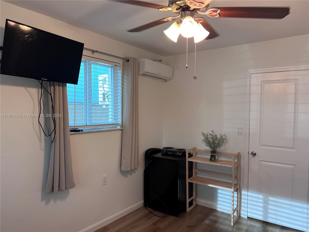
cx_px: 154
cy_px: 116
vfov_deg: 53.1
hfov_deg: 67.3
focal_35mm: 26
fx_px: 232
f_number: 1.5
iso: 125
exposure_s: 1/120
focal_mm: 5.7
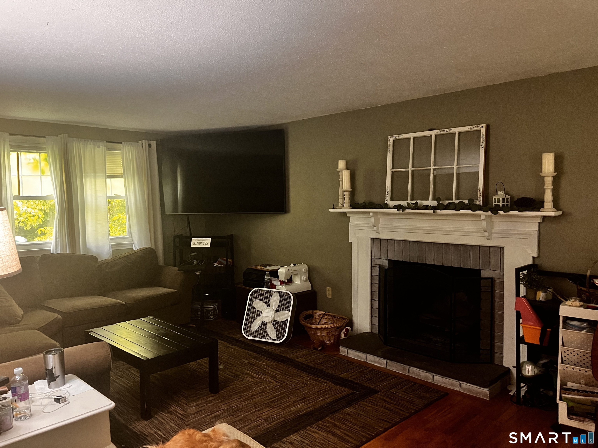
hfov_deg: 67.3
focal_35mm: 26
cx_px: 299
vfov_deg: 53.1
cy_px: 224
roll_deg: +0.6
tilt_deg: -3.0
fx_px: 449
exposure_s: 1/28
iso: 640
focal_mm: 5.1
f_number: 1.6
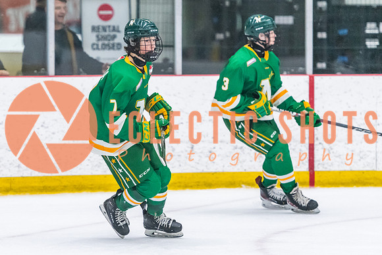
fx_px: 2903
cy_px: 120
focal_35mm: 274
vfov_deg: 5.0
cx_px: 135
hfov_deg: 7.5
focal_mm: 165
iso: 4000
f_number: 2.8
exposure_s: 1/800
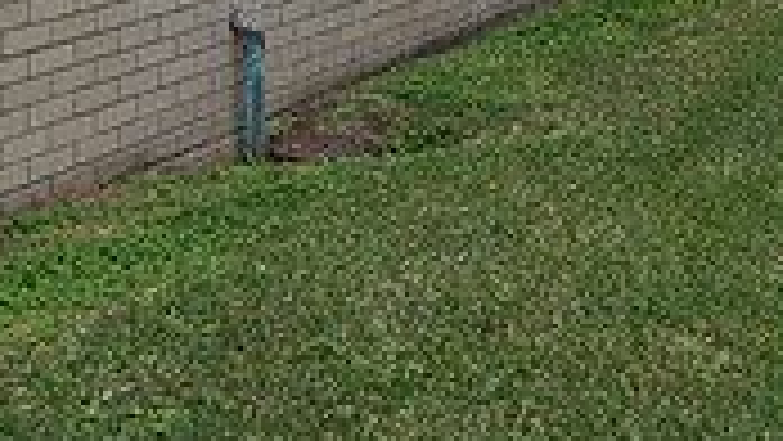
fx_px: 1952
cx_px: 1215
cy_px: -254
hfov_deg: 19.4
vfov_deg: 12.2
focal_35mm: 94
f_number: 9
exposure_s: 1/80
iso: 200
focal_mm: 18
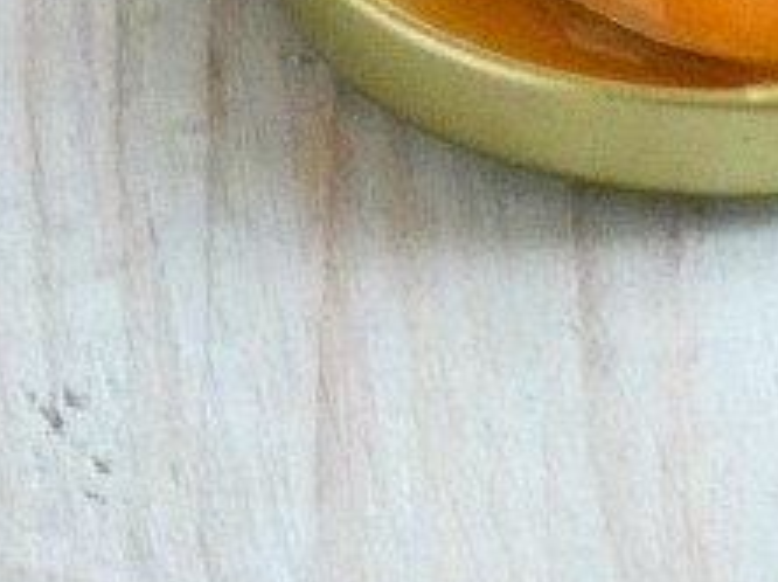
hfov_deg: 1.8
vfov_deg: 1.3
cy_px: -943
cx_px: -533
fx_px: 24920
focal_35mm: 1110
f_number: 6.3
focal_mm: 36.8
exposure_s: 1/80
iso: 1600
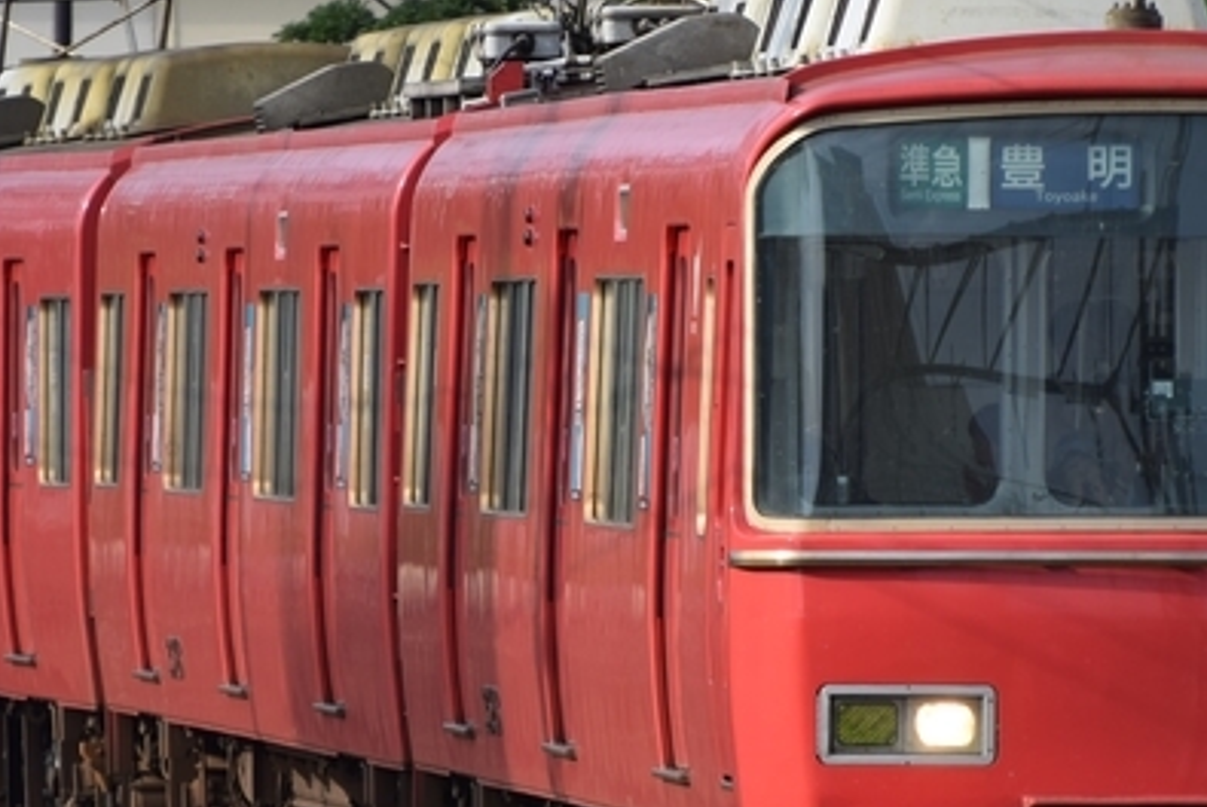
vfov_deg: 1.6
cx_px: 578
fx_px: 28552
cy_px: 457
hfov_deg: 2.4
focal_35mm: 851
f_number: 5.6
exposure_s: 1/400
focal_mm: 280
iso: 100
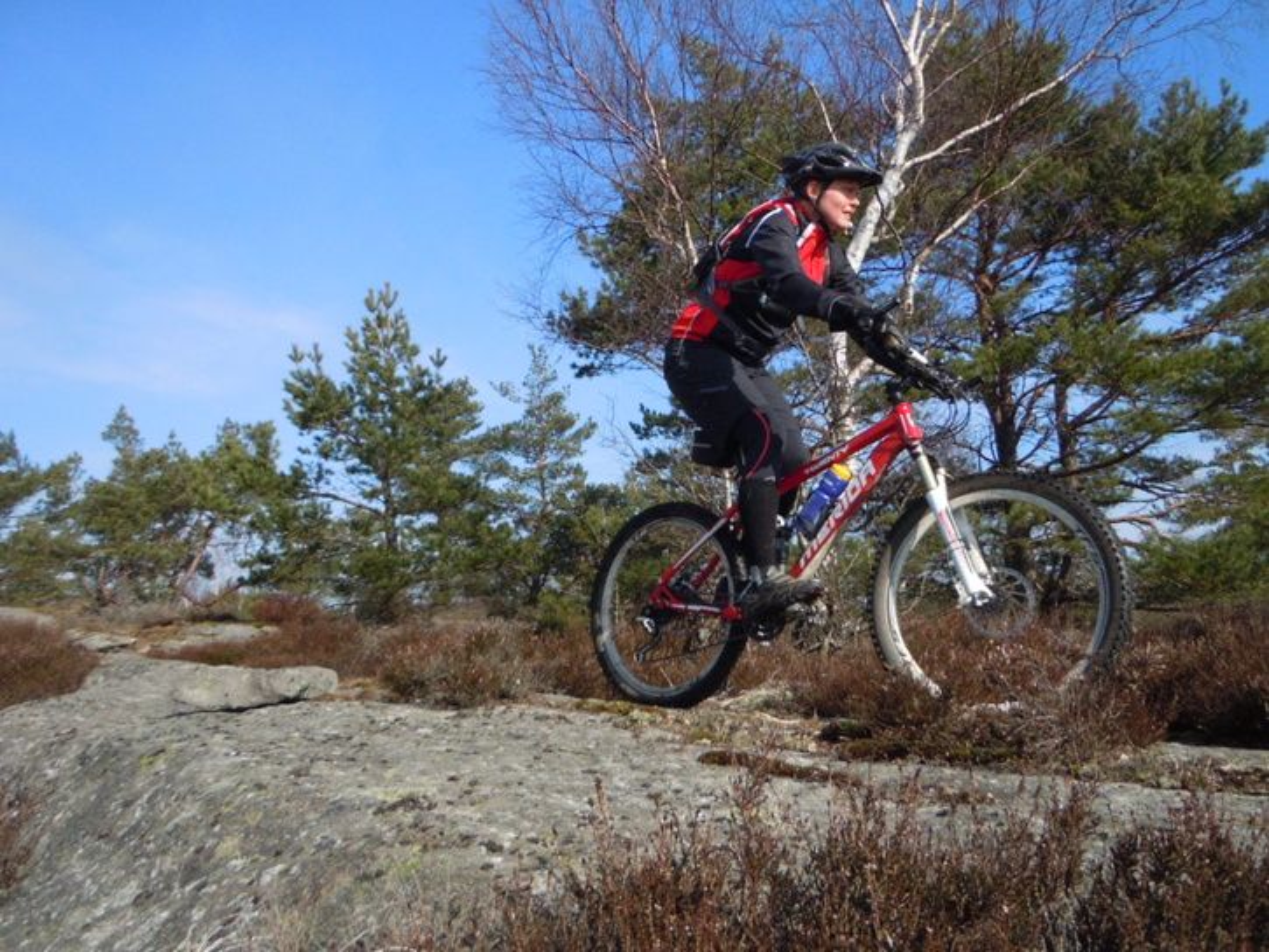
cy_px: 476
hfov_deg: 60.0
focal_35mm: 30
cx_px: 634
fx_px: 1100
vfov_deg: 46.8
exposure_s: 1/1000
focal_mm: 5.4
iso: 400
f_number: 7
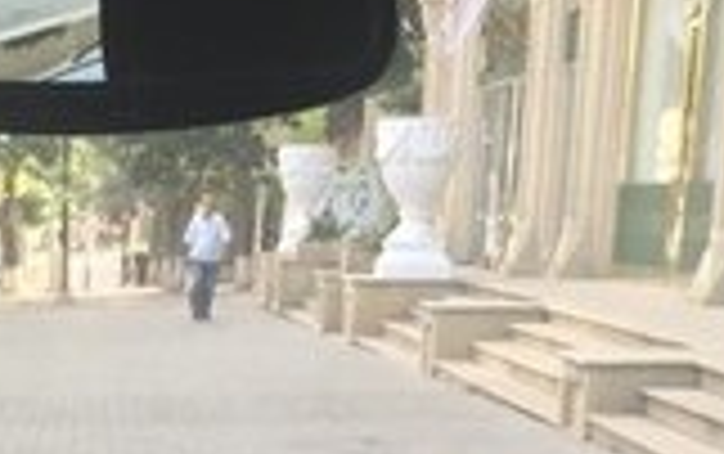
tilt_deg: -16.7
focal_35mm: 126
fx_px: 2489
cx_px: -27
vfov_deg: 9.7
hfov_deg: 16.2
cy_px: 933
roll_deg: -1.1
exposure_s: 1/100
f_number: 2.2
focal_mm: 4.15
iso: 40
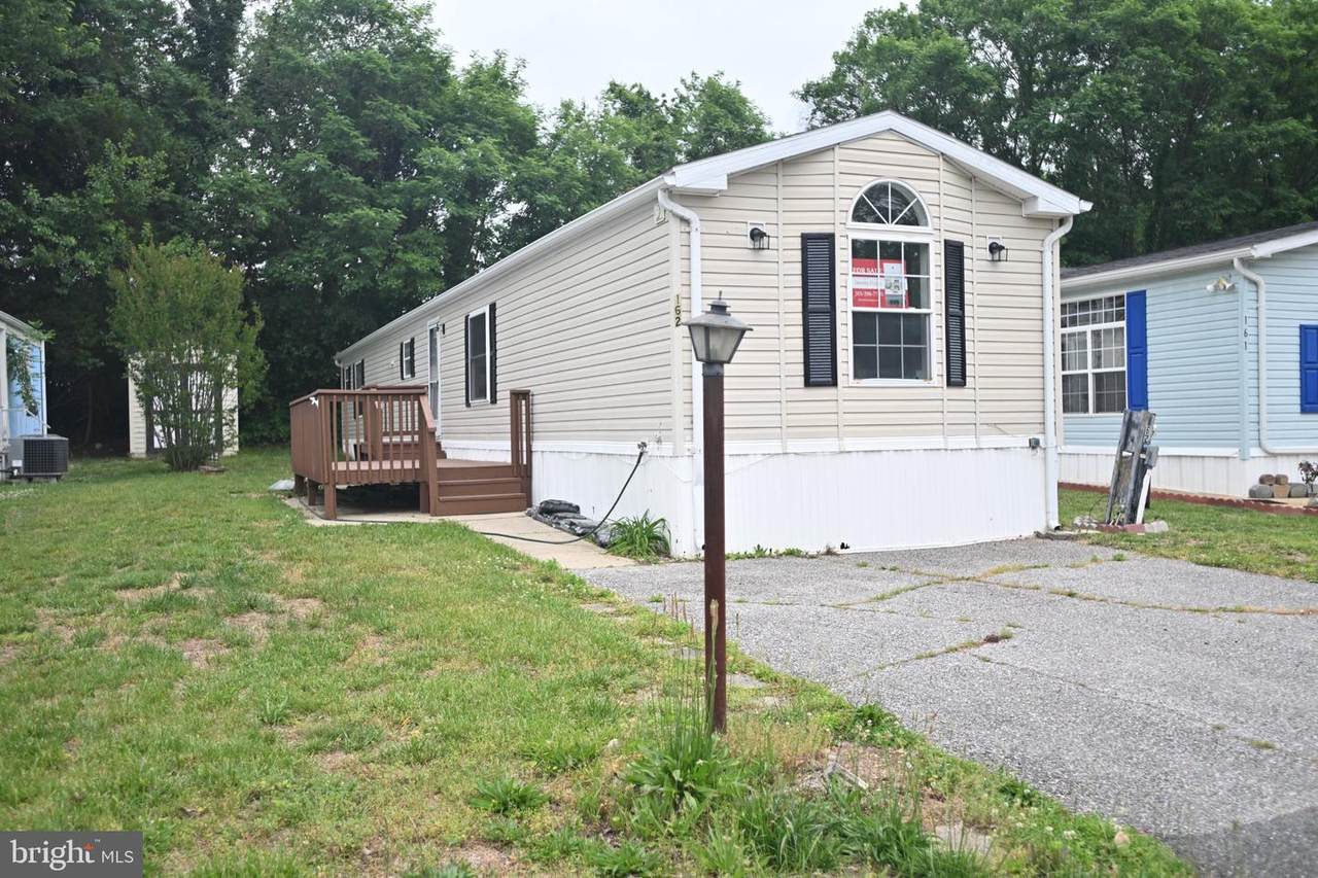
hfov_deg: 61.9
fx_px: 1098
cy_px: 439
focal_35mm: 30
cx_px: 659
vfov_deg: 43.6
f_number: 2.8
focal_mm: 30
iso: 100
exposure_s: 1/320
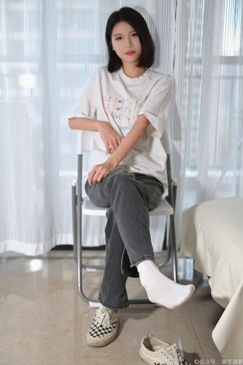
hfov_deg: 29.2
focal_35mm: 46
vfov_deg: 42.7
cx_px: 122
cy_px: 182
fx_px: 466
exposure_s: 1/100
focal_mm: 46
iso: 900
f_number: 2.2
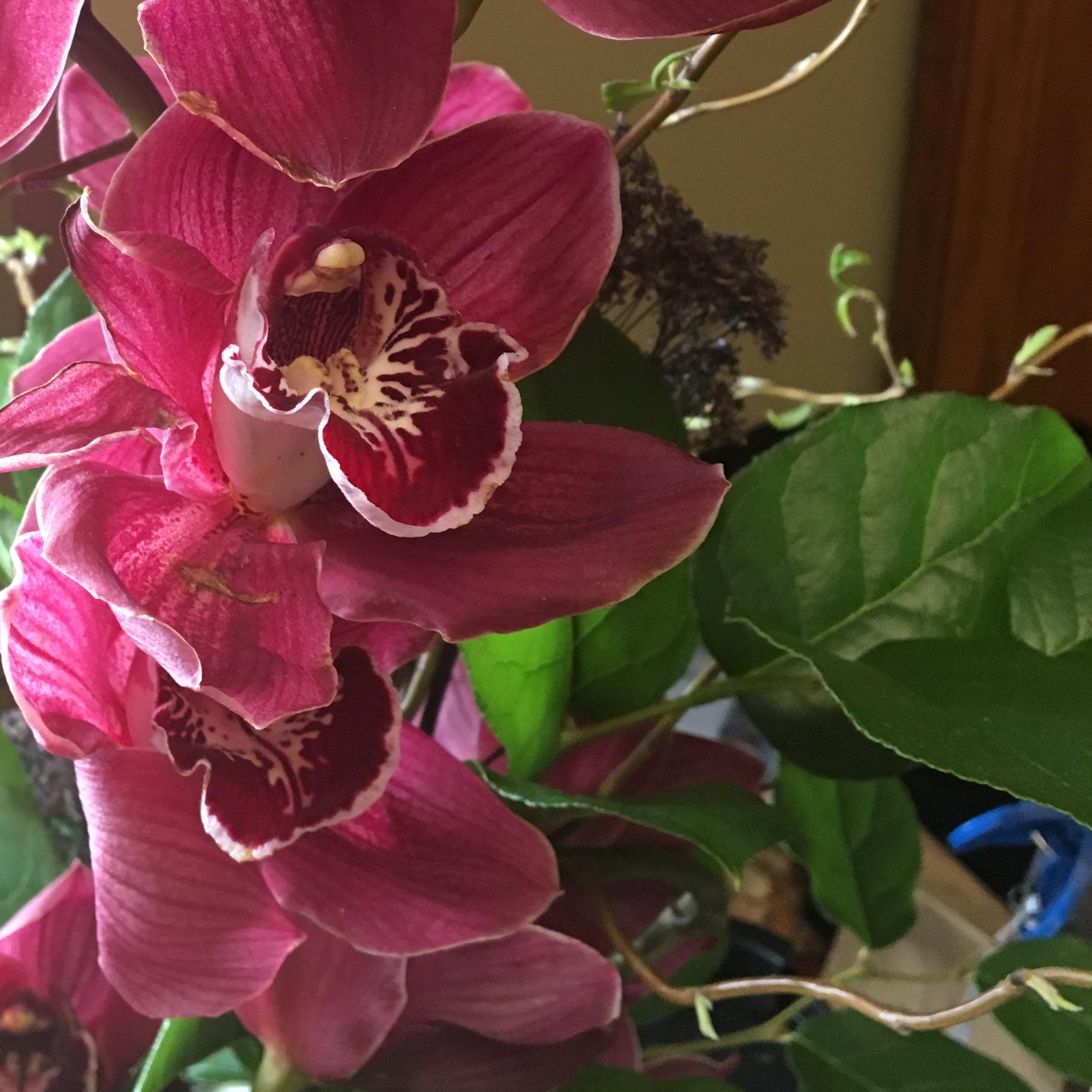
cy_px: 252
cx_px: 293
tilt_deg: -17.8
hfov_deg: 32.3
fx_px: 1856
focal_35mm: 52
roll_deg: +1.4
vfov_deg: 32.1
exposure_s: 1/30
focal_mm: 4.15
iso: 125
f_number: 2.2
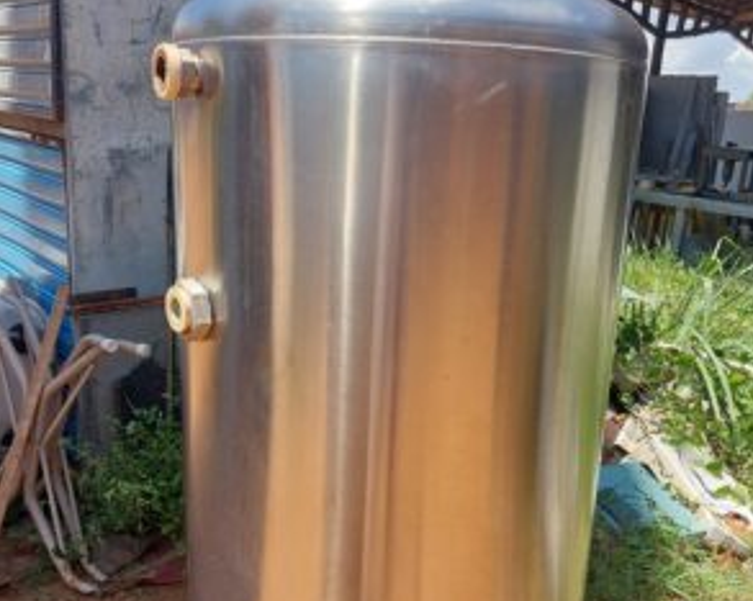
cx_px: 383
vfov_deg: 37.1
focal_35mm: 40
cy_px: 367
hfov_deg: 45.8
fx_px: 891
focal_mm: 4.6
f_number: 1.8
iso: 20
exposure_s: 1/378
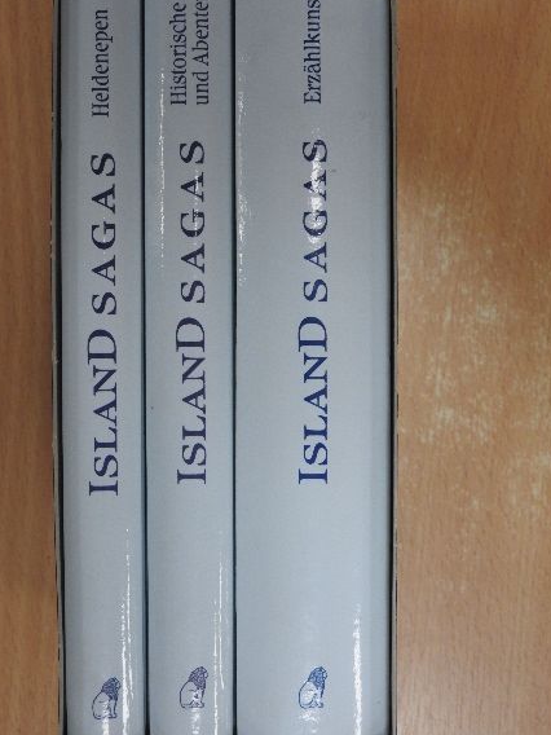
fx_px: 1316
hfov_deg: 23.6
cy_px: 322
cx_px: 248
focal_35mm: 62
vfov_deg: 31.2
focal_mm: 9.9
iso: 360
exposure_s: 1/60
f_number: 4
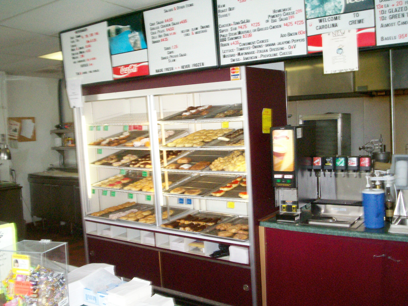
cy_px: 153
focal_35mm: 36
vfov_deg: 39.7
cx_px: 204
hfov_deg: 51.4
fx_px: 424
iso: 140
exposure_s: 1/64
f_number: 4.5
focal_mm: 5.9
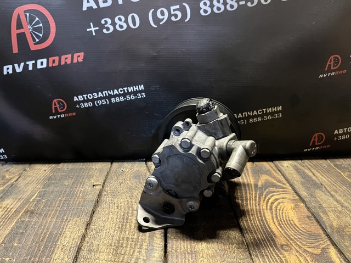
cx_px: 176
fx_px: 263
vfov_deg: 53.0
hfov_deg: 67.3
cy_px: 132
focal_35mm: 26
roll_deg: +0.3
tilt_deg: -20.8
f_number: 1.6
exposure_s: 1/25
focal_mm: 5.1
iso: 500
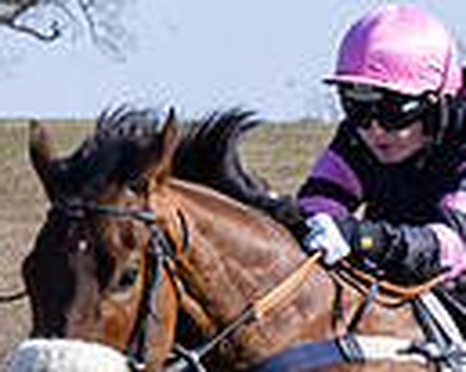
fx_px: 10253
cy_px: 672
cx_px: -1263
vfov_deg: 2.1
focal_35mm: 744
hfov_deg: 2.5
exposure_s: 1/2500
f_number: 4
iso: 200
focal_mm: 70
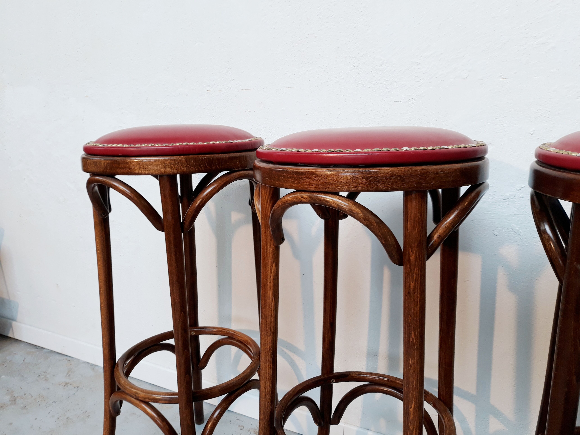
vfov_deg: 51.4
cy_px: 218
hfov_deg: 65.3
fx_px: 452
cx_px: 290
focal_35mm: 27
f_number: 1.7
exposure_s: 1/33
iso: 40
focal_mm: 3.71
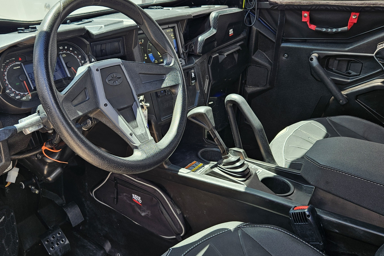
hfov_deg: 54.1
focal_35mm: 35
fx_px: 373
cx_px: 158
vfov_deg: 37.6
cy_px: 97
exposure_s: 1/180
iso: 25
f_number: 1.8
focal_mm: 5.4
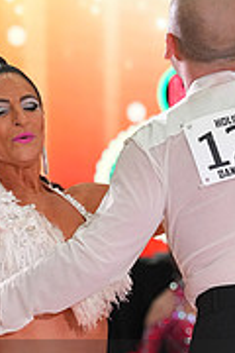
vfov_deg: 3.9
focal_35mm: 534
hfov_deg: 2.6
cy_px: 406
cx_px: 167
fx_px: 5228
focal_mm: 166
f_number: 5
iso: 2500
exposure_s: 1/200
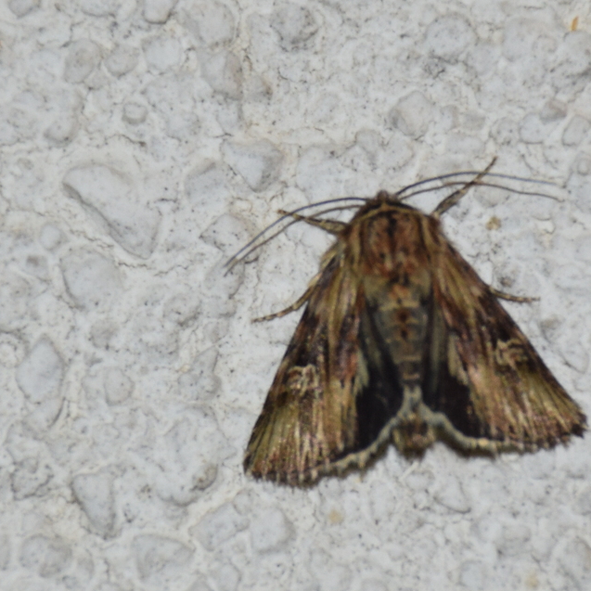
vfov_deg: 6.5
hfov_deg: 6.5
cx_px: 392
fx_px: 5196
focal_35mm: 269
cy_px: 296
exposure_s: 1/200
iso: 320
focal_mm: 140
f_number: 5.6
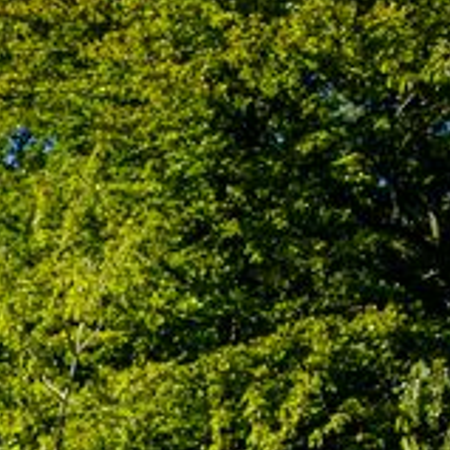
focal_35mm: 288
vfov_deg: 5.4
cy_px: 1729
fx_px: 4236
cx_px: -788
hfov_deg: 5.8
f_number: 11
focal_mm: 36
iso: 200
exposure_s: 1/160
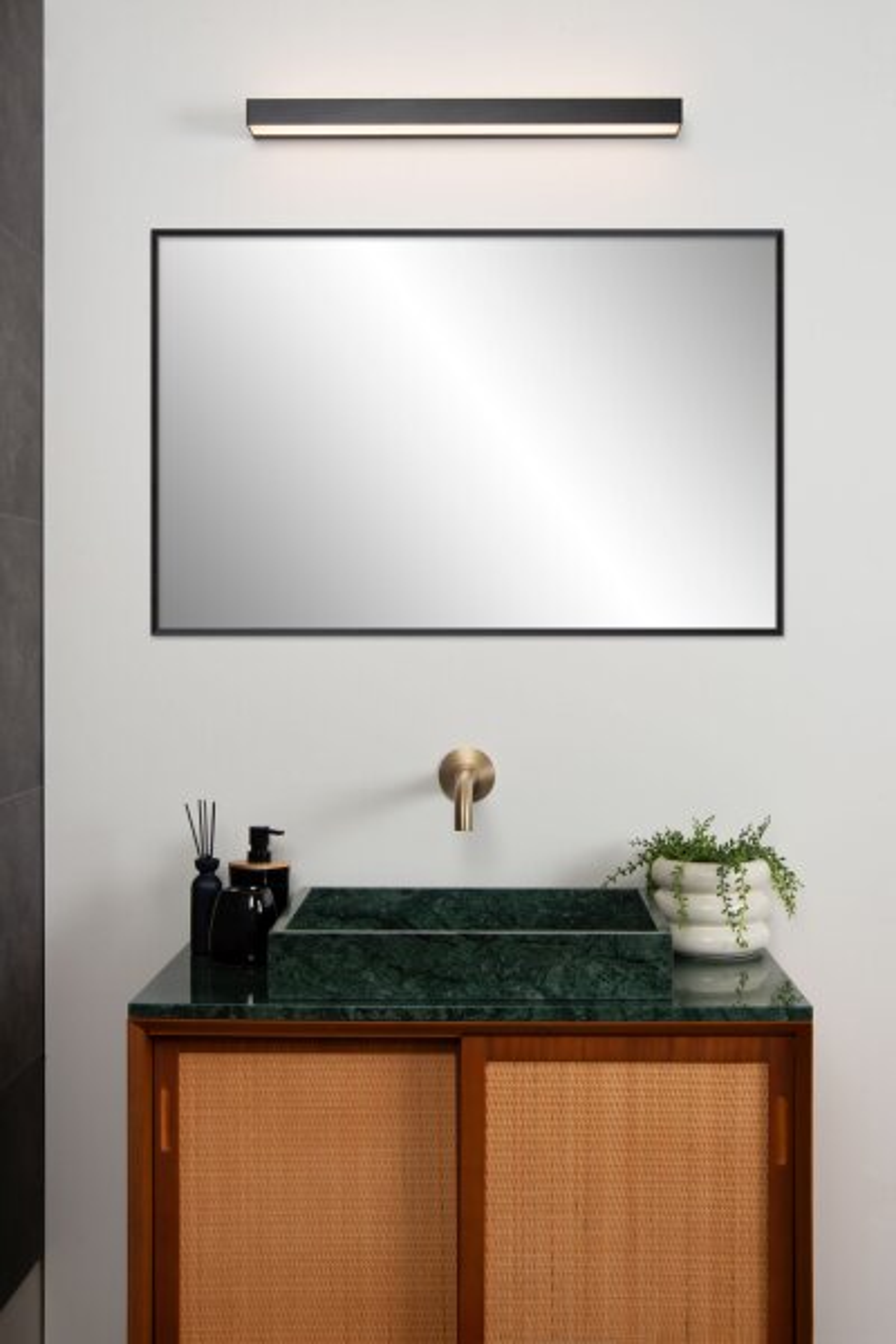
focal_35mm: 42
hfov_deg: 31.9
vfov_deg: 46.4
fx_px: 1568
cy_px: 672
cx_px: 448
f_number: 16
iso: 125
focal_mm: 42
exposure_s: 1/15
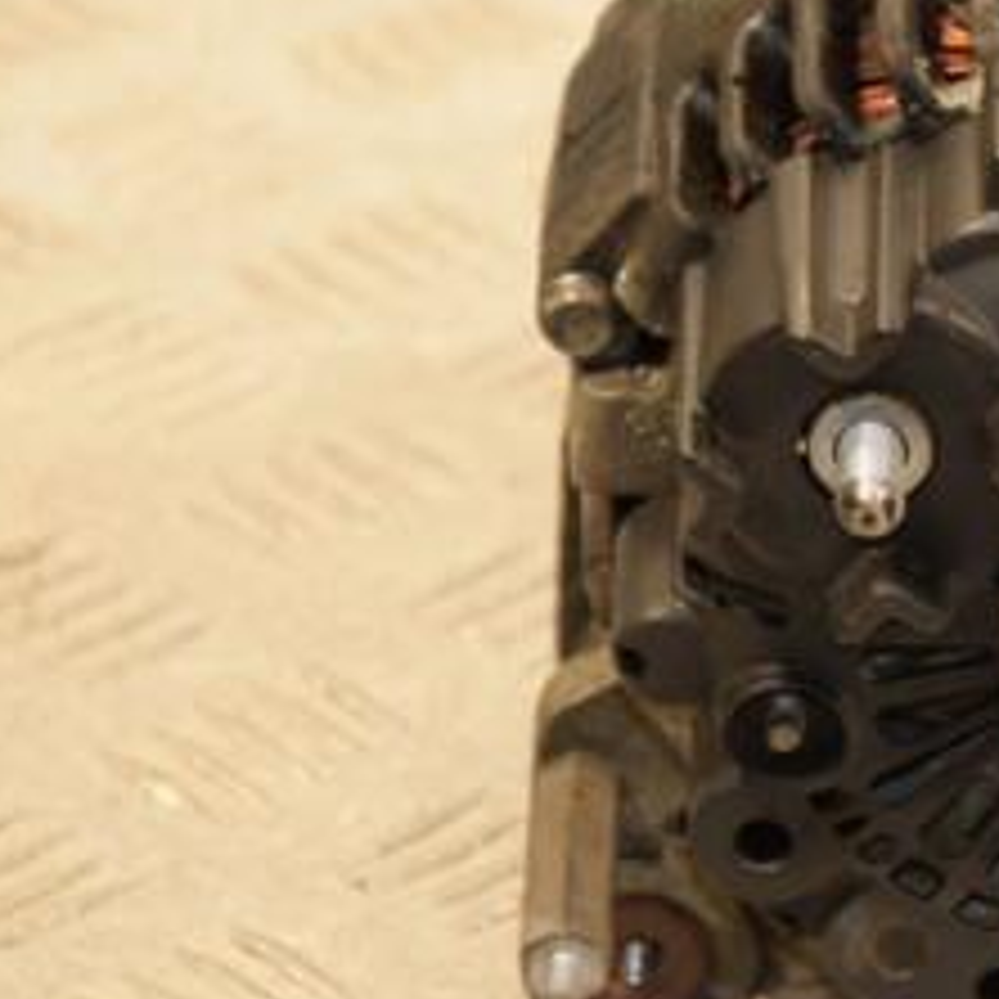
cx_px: 1184
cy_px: 356
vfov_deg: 6.0
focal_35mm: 293
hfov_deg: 5.9
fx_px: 9572
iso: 800
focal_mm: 85
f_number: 5.6
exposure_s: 1/100
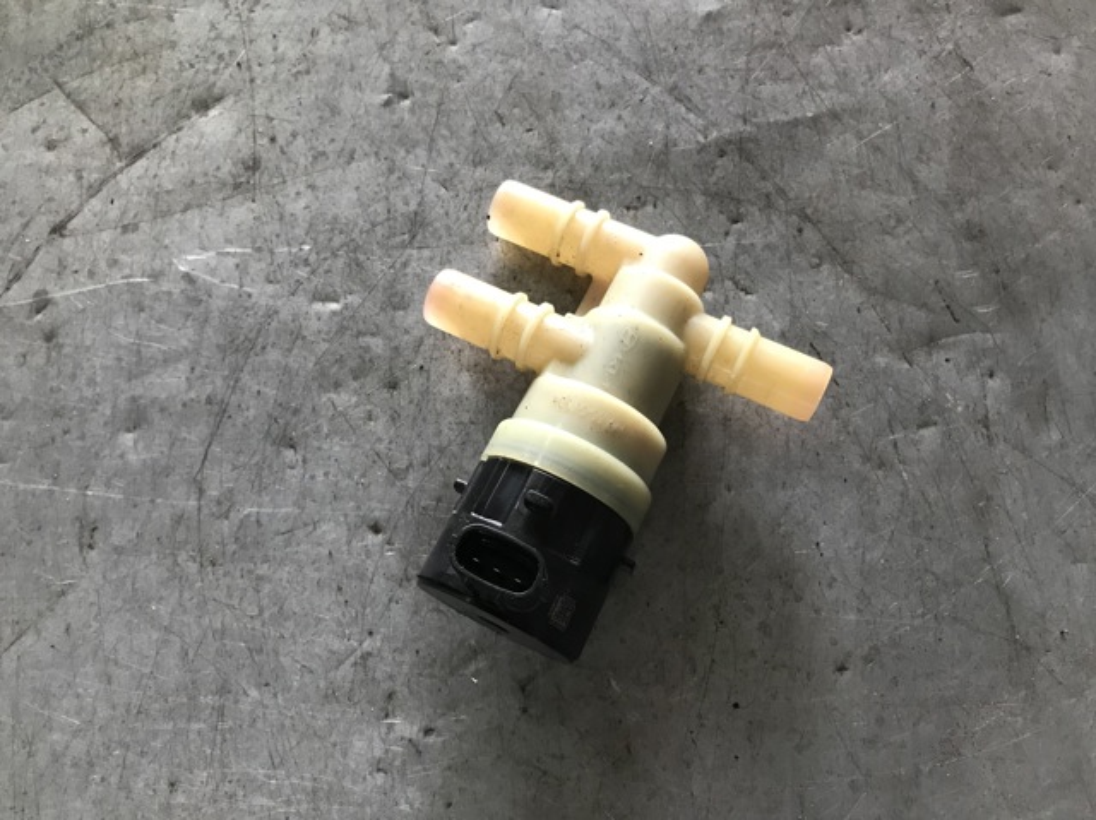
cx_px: 548
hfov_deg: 63.5
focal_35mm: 28
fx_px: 886
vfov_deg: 49.7
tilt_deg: -78.1
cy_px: 410
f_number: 1.8
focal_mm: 3.99
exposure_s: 1/17
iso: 64
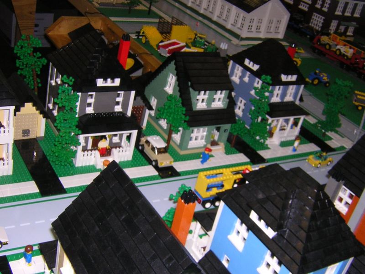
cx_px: 182
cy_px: 137
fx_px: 453
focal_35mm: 43
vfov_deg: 33.6
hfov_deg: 43.9
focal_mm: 5.6
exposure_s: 1/60.1
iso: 203
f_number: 5.6
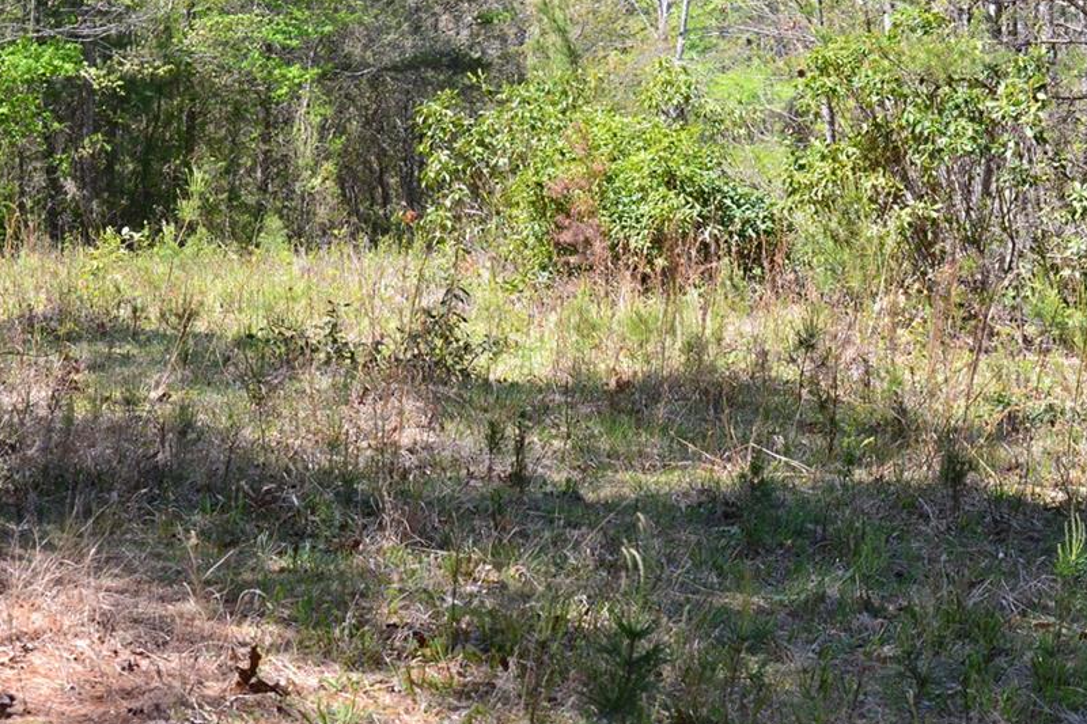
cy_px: 346
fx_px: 3189
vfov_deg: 13.0
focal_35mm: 106
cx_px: 467
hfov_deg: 19.3
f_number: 10
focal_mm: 55
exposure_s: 1/160
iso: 400
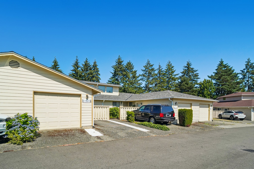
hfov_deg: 96.7
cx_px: 127
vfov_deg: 73.7
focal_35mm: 16
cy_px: 84
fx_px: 113
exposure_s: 1/3200
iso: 1600
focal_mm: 16
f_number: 8
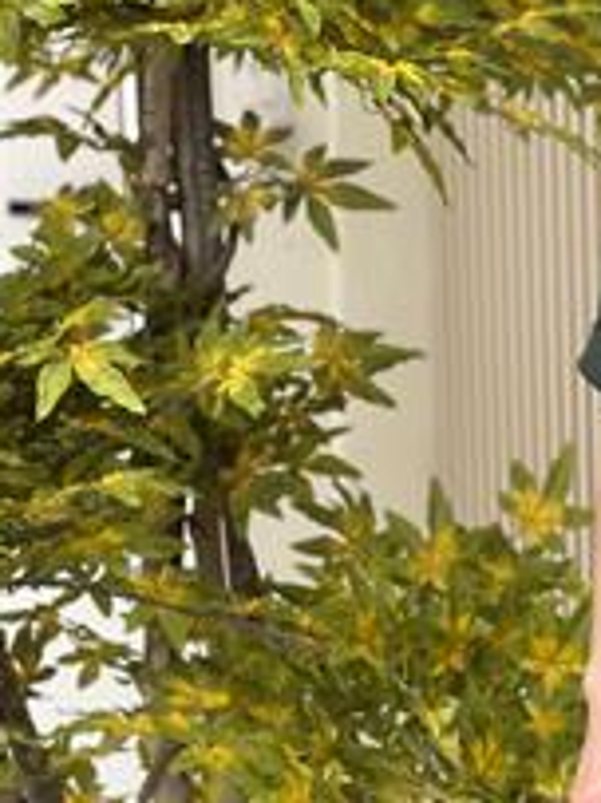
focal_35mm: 126
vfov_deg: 15.6
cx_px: 787
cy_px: 342
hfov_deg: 11.4
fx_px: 2920
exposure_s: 1/100
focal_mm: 6.86
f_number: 1.78
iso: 64
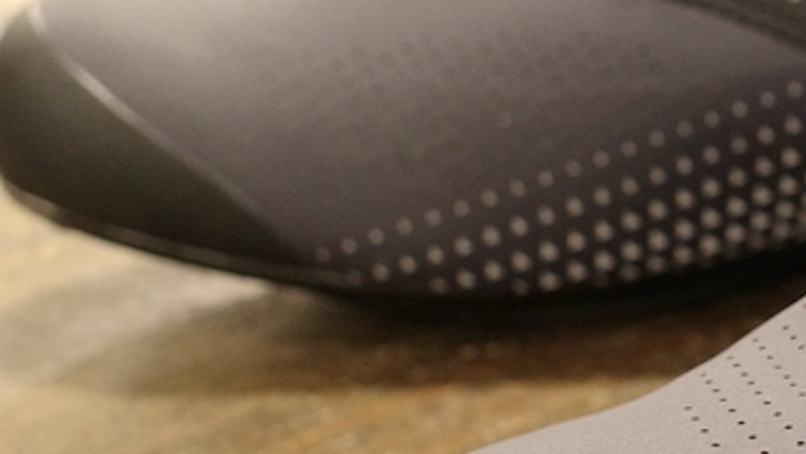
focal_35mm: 109
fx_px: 2331
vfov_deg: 11.1
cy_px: 112
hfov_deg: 17.8
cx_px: 1158
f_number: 5
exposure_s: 1/30
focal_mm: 18.3
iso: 1000
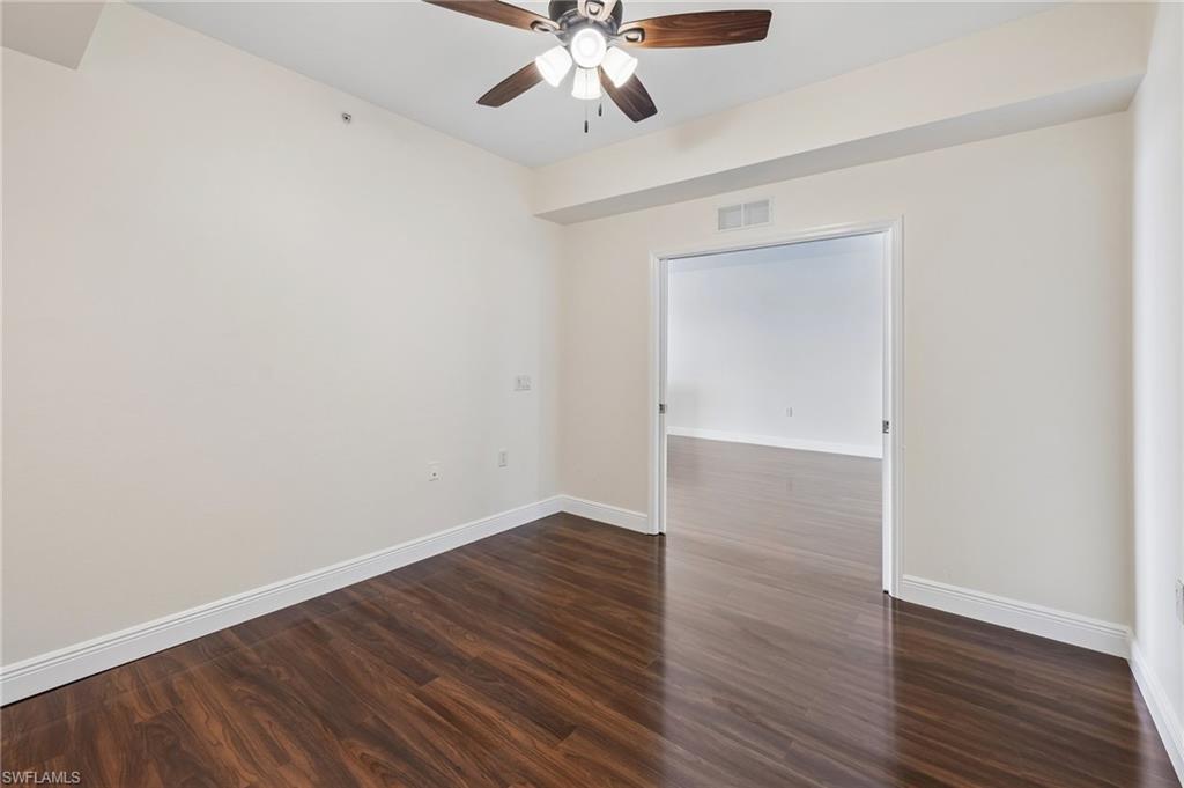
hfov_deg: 104.3
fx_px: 460
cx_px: 592
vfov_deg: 81.1
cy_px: 394
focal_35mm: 14
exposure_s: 1/20
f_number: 8
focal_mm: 14
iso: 400
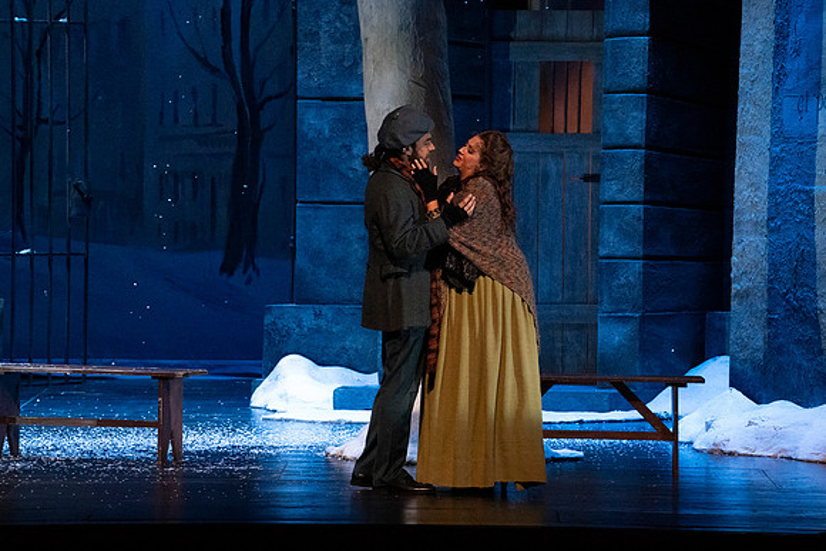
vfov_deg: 6.9
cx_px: 413
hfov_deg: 10.3
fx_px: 4590
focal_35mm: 200
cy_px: 276
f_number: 11
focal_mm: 200
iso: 20000
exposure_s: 1/320
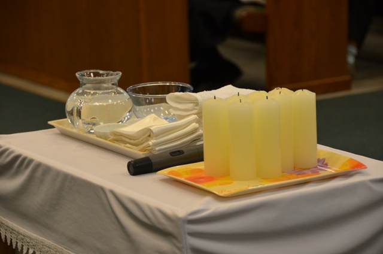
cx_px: 192
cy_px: 127
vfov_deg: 9.6
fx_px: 1513
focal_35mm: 142
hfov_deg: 14.4
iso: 800
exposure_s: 1/30
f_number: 5.3
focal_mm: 95
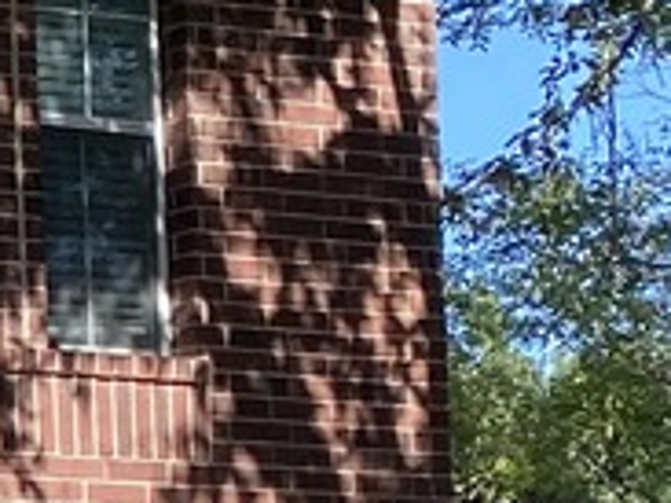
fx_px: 3971
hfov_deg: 8.0
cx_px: -1514
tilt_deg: +3.0
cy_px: 951
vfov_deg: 7.0
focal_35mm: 205
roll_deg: +0.9
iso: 32
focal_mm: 4.25
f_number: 1.8
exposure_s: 1/816
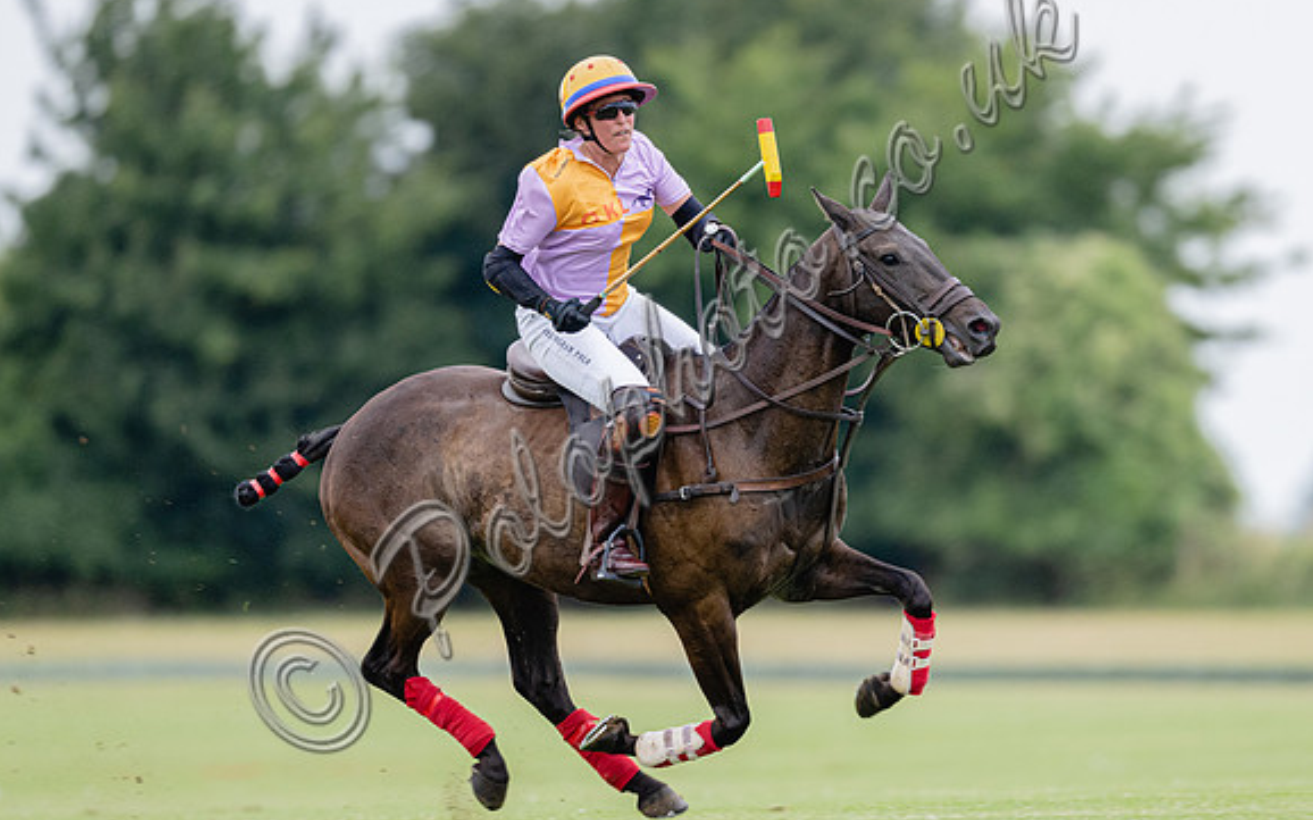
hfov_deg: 2.7
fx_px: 28335
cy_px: 531
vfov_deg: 1.7
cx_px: 690
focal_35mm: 792
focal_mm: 500
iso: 800
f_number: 4
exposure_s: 1/640
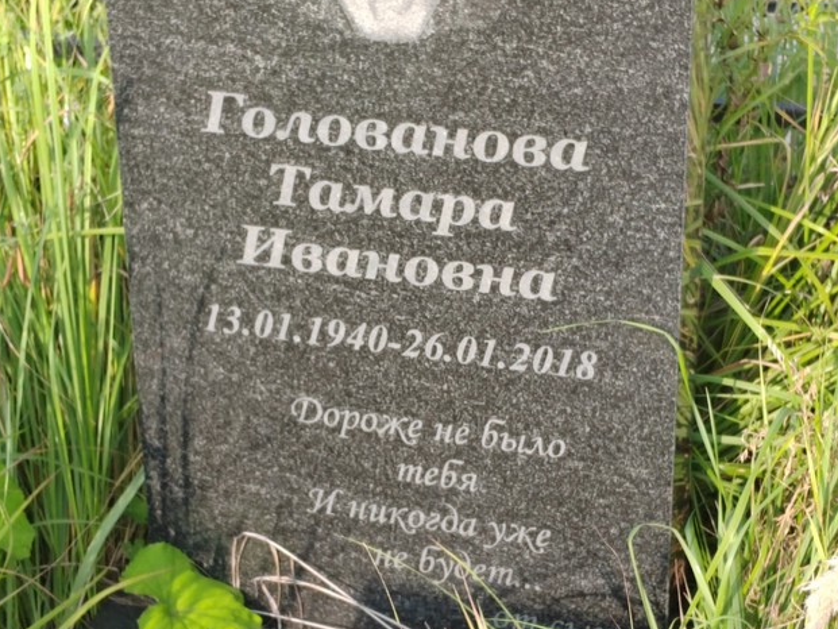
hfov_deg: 20.9
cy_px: 331
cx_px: 441
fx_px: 2276
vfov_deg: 15.7
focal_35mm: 94
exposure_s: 1/260
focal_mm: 5.52
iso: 100
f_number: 1.9
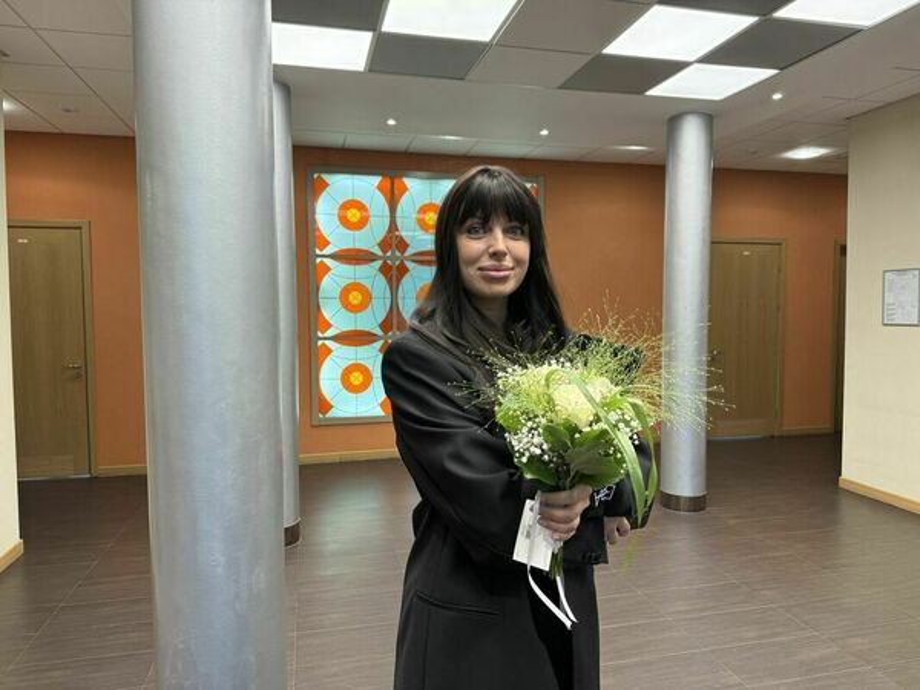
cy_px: 345
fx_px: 638
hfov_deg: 71.6
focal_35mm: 24
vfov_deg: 56.8
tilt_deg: -4.6
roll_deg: -0.5
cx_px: 460
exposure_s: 1/100
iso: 100
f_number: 1.78
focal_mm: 6.76
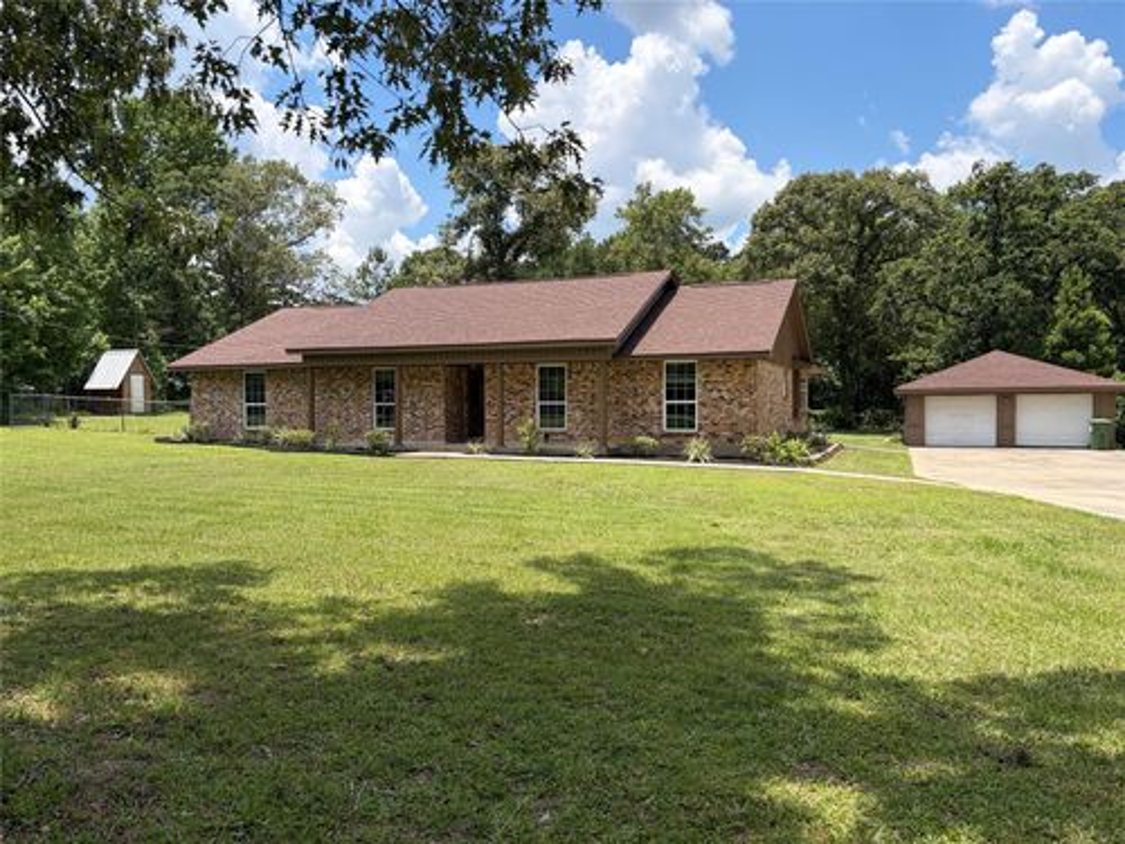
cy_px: 422
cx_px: 562
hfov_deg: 67.3
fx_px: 845
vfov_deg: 53.1
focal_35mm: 26
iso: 64
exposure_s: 1/2985
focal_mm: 5.96
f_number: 1.6
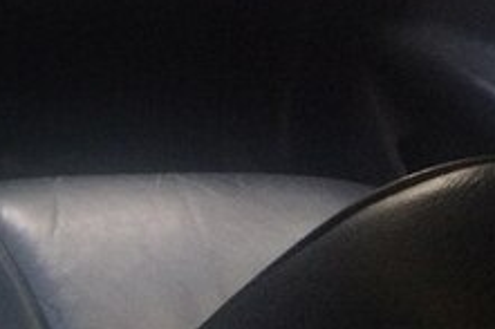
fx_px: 1237
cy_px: -118
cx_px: -211
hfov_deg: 20.0
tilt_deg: -19.9
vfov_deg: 14.4
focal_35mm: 90
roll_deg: -2.3
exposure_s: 1/33
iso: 80
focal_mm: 4.15
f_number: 2.2
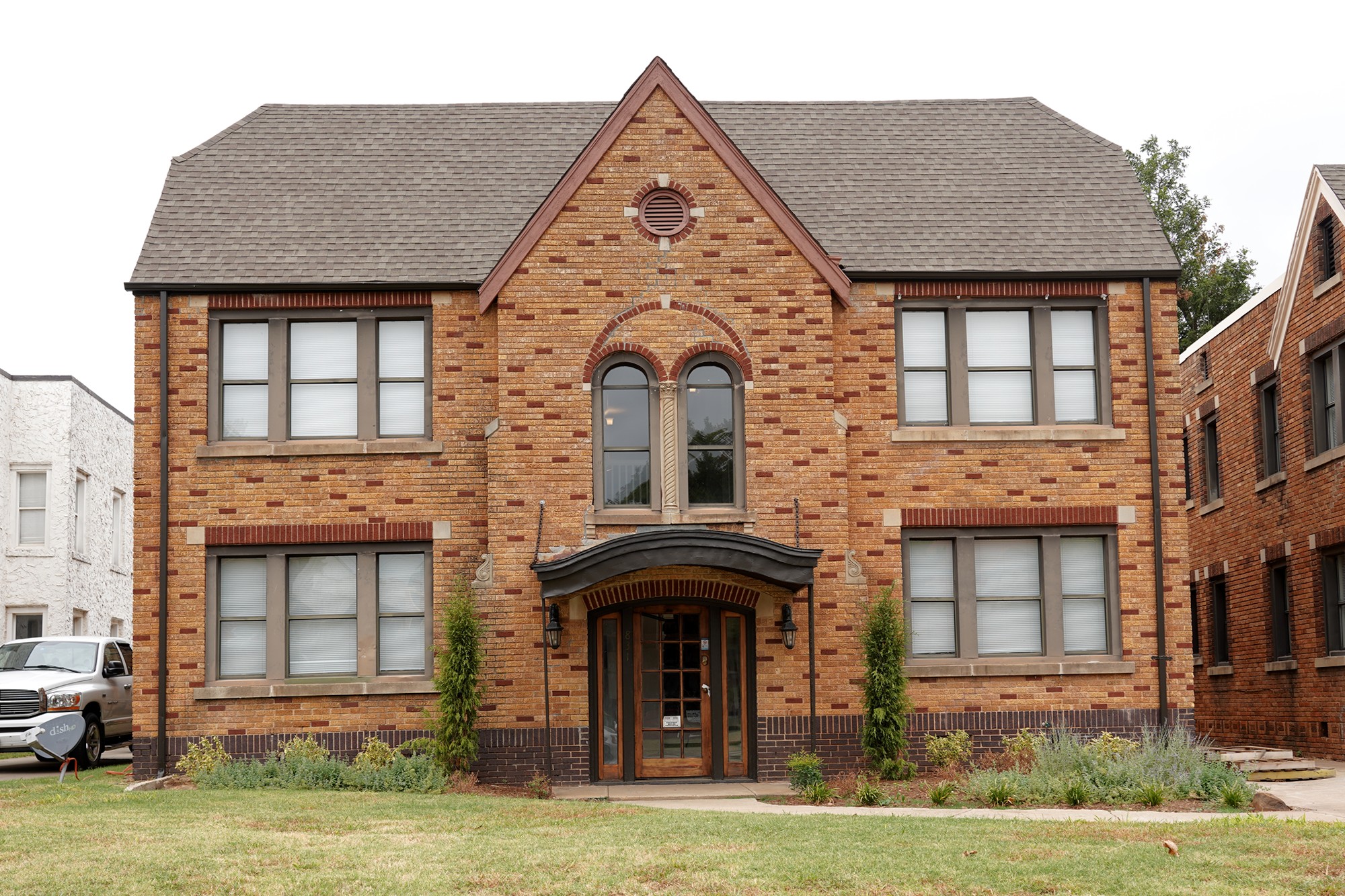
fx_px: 1158
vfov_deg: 42.3
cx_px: 672
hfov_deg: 60.3
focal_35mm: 31
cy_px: 448
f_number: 6.3
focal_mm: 31
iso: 100
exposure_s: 1/100
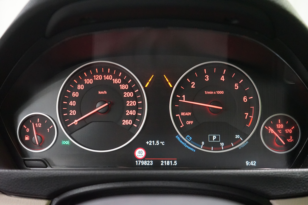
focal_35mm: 38
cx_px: 154
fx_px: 325
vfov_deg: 35.1
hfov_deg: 50.7
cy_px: 102
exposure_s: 1/25
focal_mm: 38
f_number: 4
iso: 6400
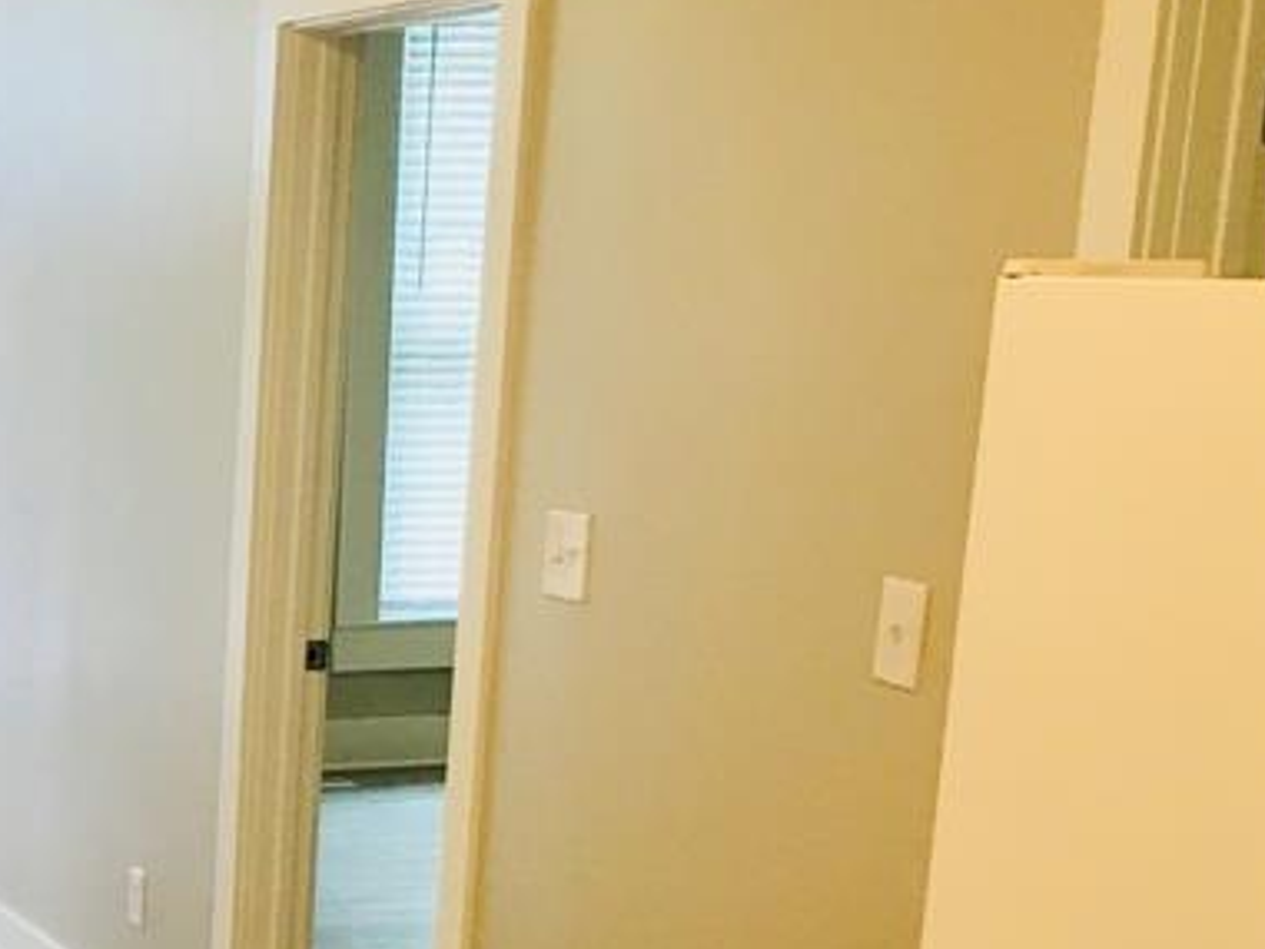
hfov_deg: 22.8
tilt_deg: -13.8
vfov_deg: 18.5
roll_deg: +0.3
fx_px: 2851
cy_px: 912
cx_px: -286
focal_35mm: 78
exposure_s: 1/30
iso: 32
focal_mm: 4.15
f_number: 2.2
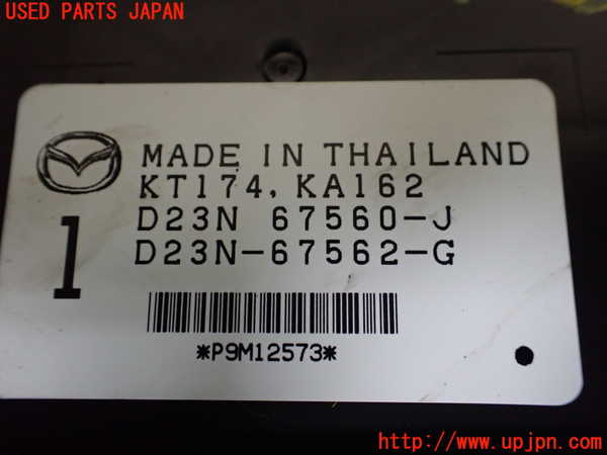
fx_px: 526
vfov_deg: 46.8
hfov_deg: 60.0
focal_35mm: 30
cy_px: 228
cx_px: 304
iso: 800
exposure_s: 1/100
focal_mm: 5.4
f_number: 2.3
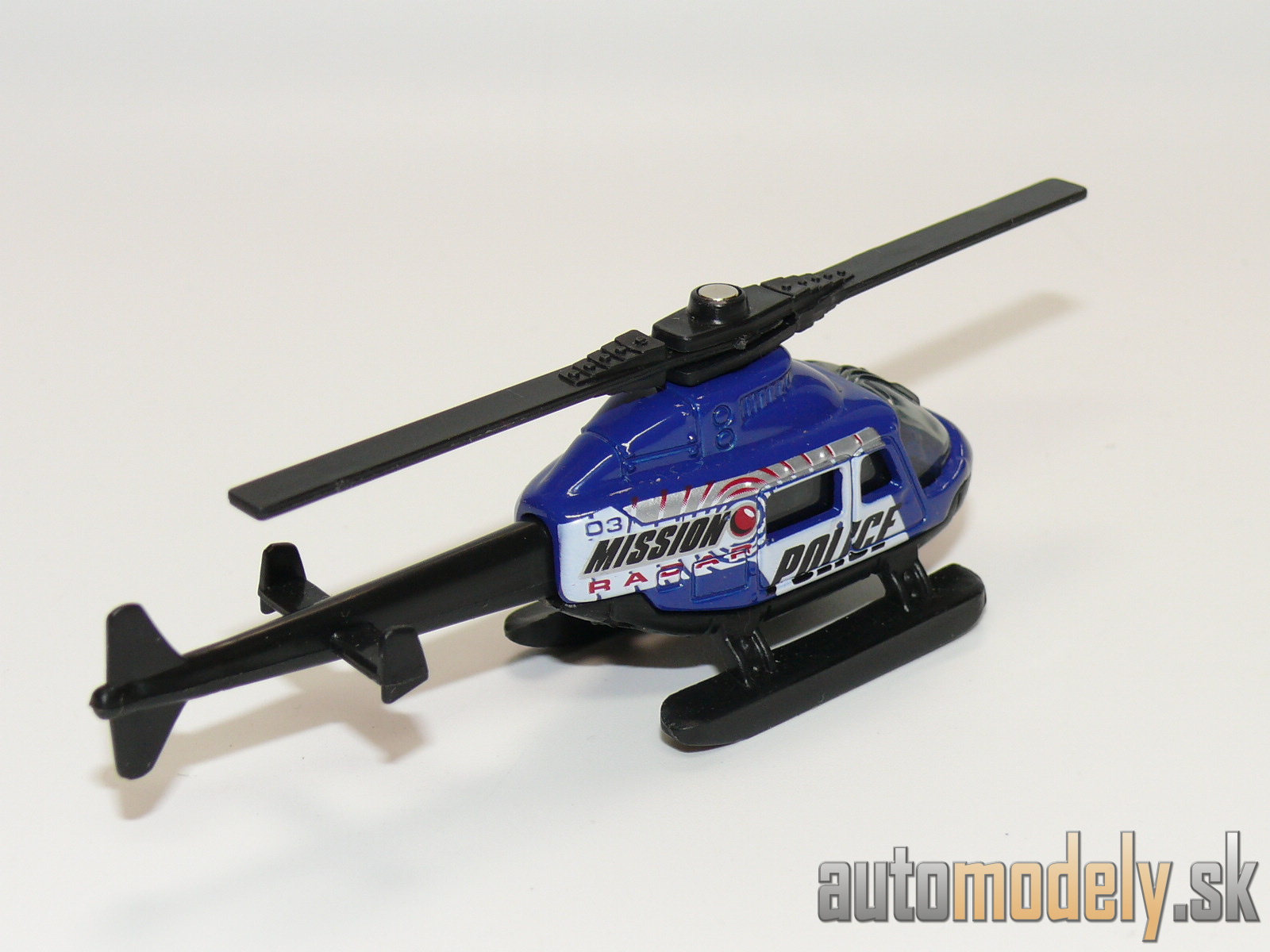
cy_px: 476
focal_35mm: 81
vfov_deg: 18.2
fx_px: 2972
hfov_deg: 24.1
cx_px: 635
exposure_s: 1/30
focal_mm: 11.9
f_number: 4
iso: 100
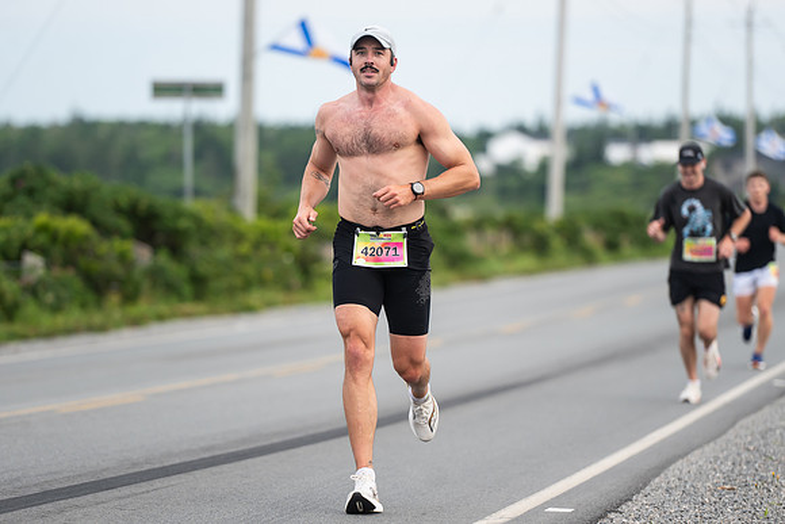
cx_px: 365
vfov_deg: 5.6
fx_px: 5365
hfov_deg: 8.4
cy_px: 265
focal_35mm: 246
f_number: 4
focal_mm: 200
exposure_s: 1/800
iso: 500
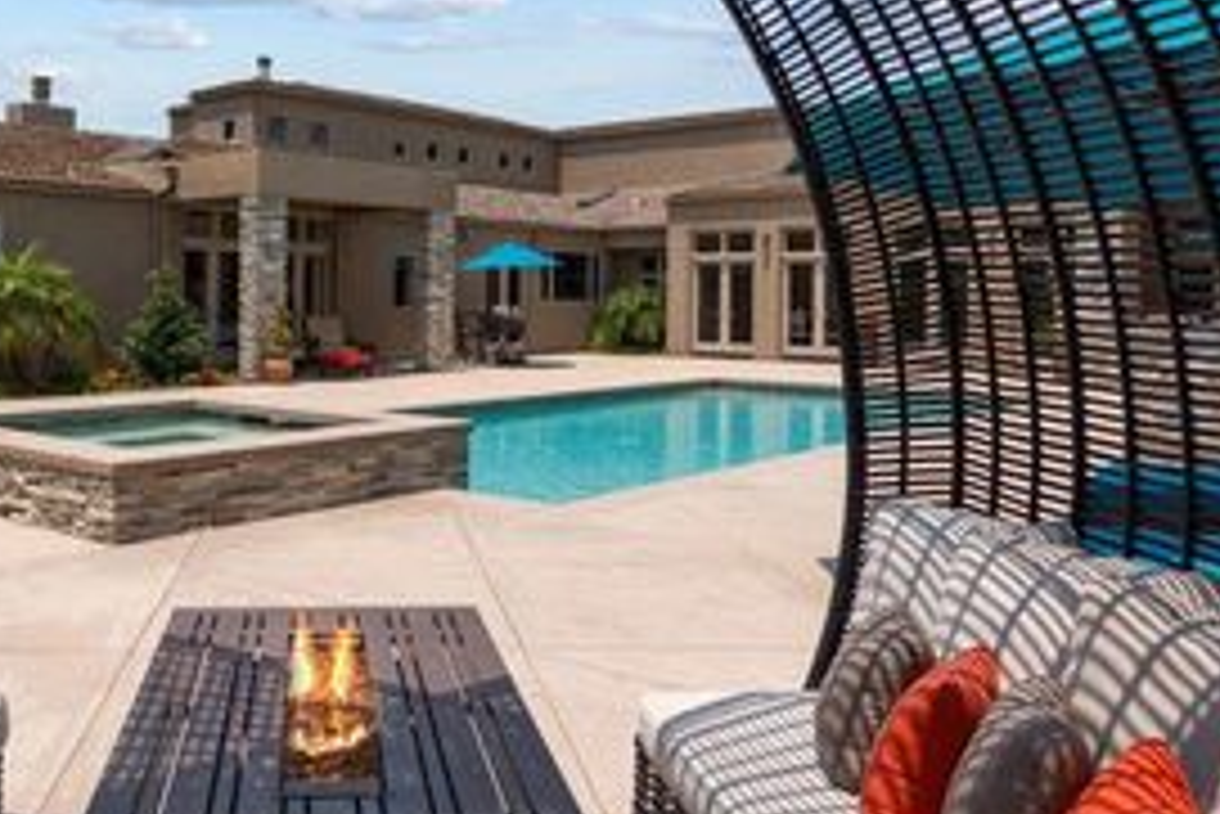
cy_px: 299
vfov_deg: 37.6
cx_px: 333
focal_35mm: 35
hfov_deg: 52.5
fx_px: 1187
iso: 100
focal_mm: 19
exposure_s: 1/1000
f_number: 4.5
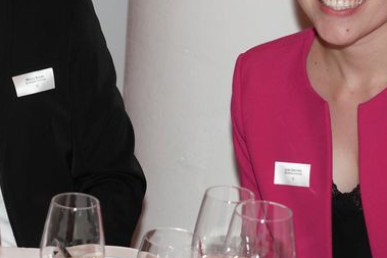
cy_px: 37
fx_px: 1635
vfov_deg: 9.0
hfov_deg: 13.2
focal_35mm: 152
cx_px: -39
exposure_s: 1/80
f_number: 4.5
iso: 1600
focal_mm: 48
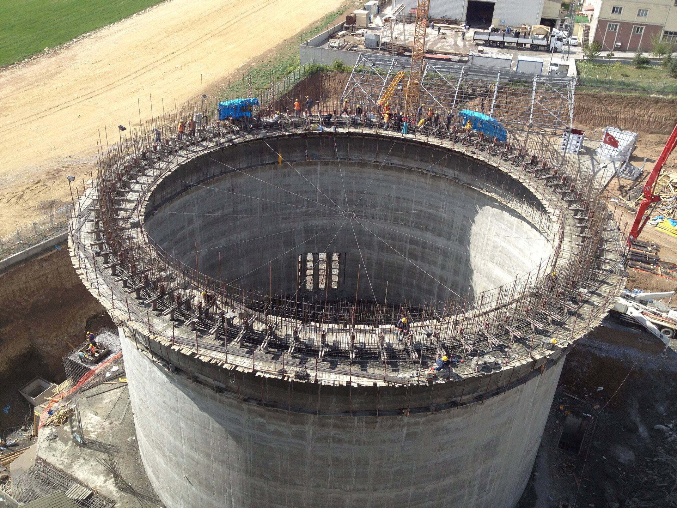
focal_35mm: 35
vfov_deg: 40.7
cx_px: 338
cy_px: 254
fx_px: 685
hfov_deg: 52.6
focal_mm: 4.28
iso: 50
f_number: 2.4
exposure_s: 1/1151
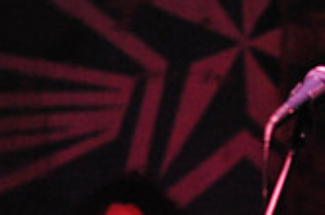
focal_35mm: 297
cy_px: 248
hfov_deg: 6.9
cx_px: 421
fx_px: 2676
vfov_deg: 4.6
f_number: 2
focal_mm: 85
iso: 6400
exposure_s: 1/160
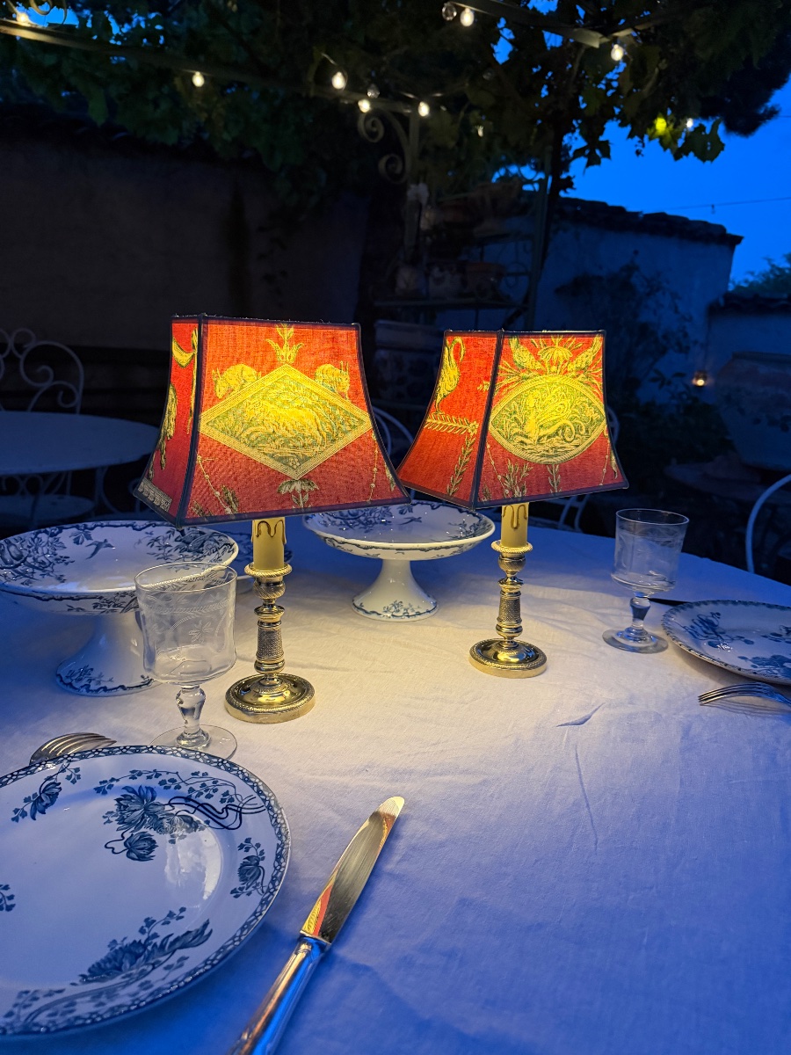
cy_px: 528
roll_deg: -2.8
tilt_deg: -13.9
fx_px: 731
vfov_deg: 71.6
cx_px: 396
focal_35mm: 24
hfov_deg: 56.8
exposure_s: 1/60
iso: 800
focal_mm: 6.76
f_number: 1.78
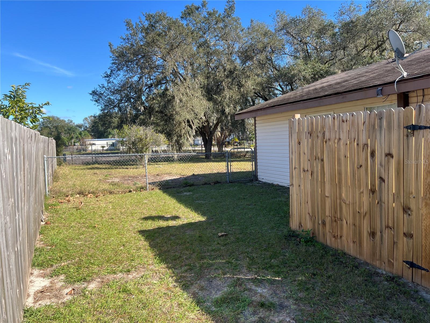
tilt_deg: -3.8
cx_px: 215
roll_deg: +2.0
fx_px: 323
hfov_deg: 67.3
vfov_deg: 53.1
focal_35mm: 26
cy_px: 162
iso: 50
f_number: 1.5
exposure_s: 1/902
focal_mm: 5.7
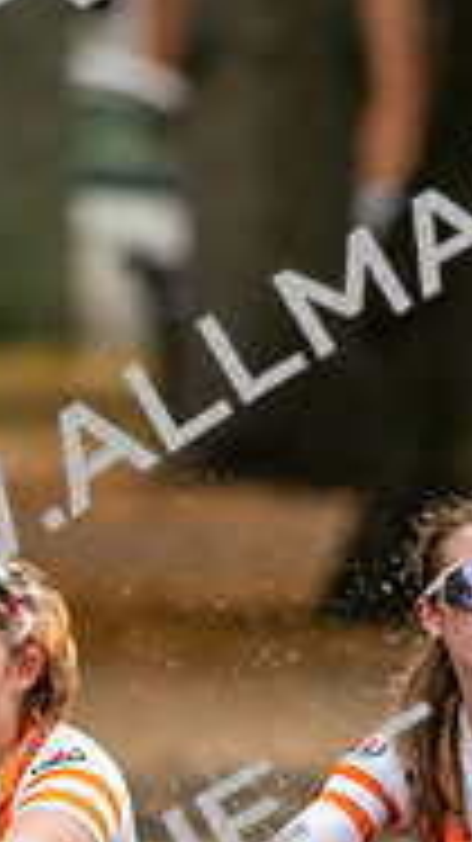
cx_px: 175
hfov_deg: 0.9
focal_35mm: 1300
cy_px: 745
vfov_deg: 1.7
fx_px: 28964
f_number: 4.5
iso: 2200
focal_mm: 400
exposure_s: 1/2500
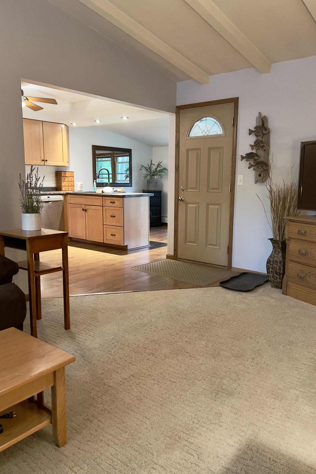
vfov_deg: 65.5
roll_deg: -0.8
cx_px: 172
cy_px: 229
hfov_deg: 46.3
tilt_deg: -7.5
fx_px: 369
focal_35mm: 28
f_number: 1.5
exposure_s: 1/40
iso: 640
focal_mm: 5.7
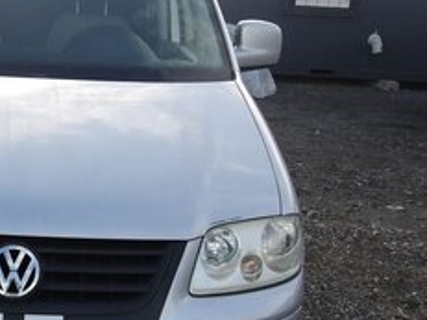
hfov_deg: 31.8
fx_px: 703
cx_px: 22
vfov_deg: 25.6
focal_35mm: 57
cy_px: 181
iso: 100
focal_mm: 4.9
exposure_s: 1/500
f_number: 3
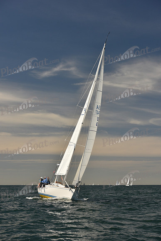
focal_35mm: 70
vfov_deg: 28.8
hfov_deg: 19.5
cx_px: 80
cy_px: 120
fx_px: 469
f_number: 7.1
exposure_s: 1/640
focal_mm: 70
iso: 250
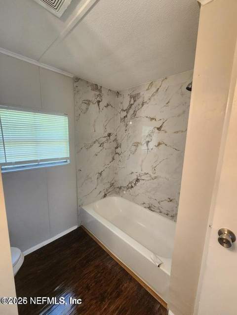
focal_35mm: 13
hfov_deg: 89.9
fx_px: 119
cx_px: 118
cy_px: 158
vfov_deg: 106.2
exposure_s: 1/60
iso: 250
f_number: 2.2
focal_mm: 2.2
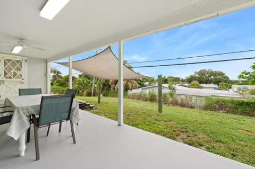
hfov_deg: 104.3
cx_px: 128
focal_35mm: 14
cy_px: 84
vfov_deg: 81.1
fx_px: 99
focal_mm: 14
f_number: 9
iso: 250
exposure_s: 1/6
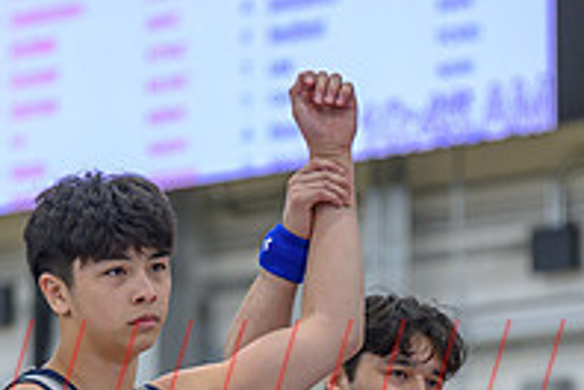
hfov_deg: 5.8
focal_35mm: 357
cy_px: 579
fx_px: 5791
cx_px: 313
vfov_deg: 3.8
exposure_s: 1/640
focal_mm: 97
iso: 1100
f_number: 2.8
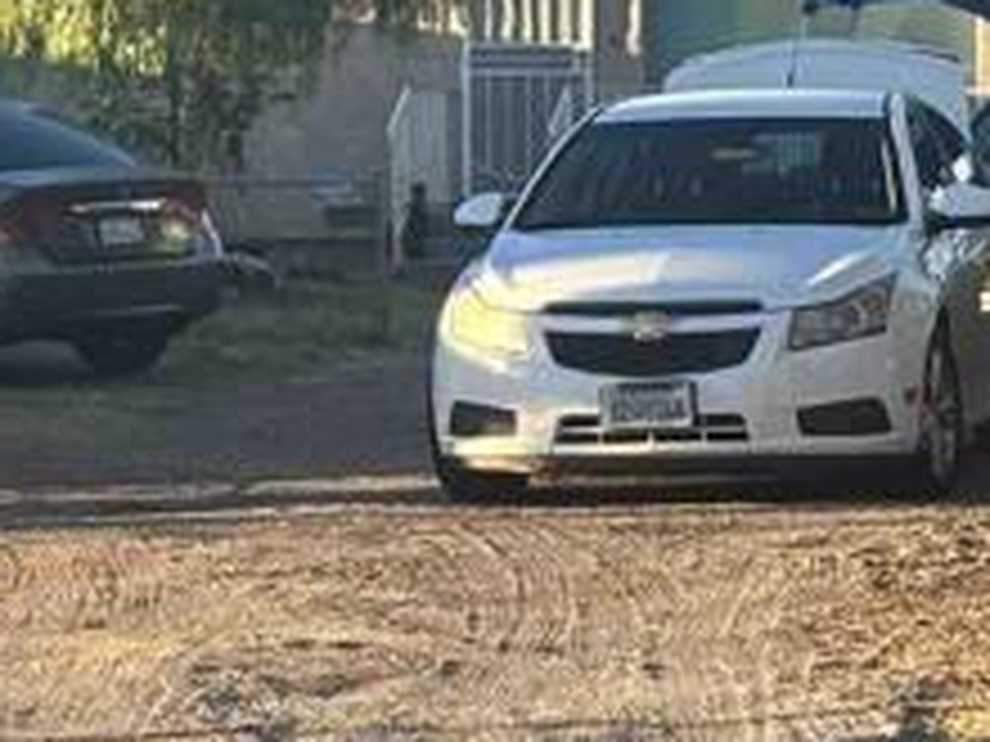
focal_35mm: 242
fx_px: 6921
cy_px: 22
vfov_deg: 6.1
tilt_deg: -0.5
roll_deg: +0.6
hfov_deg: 8.1
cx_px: -122
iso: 32
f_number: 1.6
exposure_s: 1/831
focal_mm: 5.96
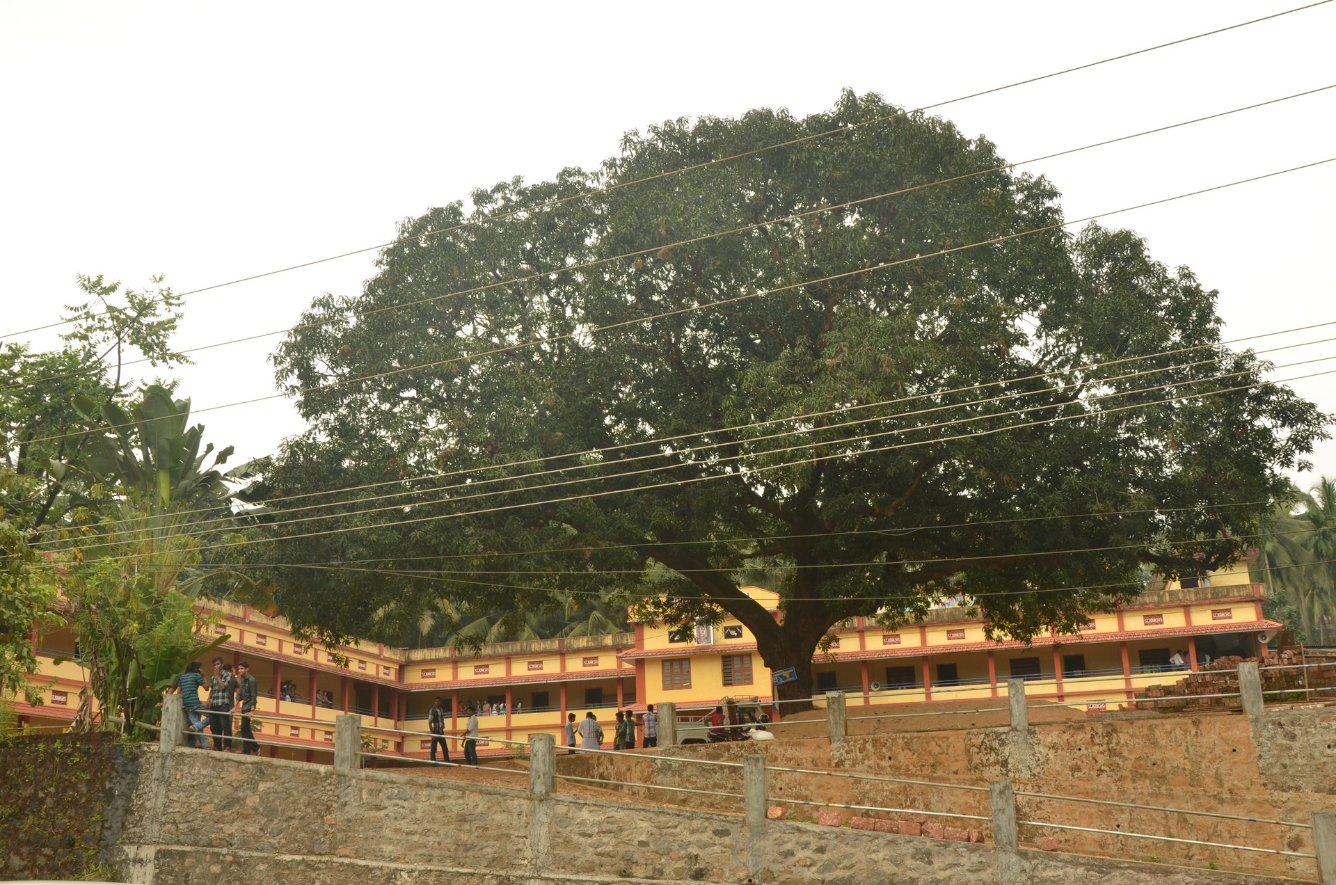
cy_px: 442
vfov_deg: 36.7
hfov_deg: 53.2
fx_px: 1333
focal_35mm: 36
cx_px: 668
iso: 200
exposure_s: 1/60
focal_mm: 24
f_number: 11
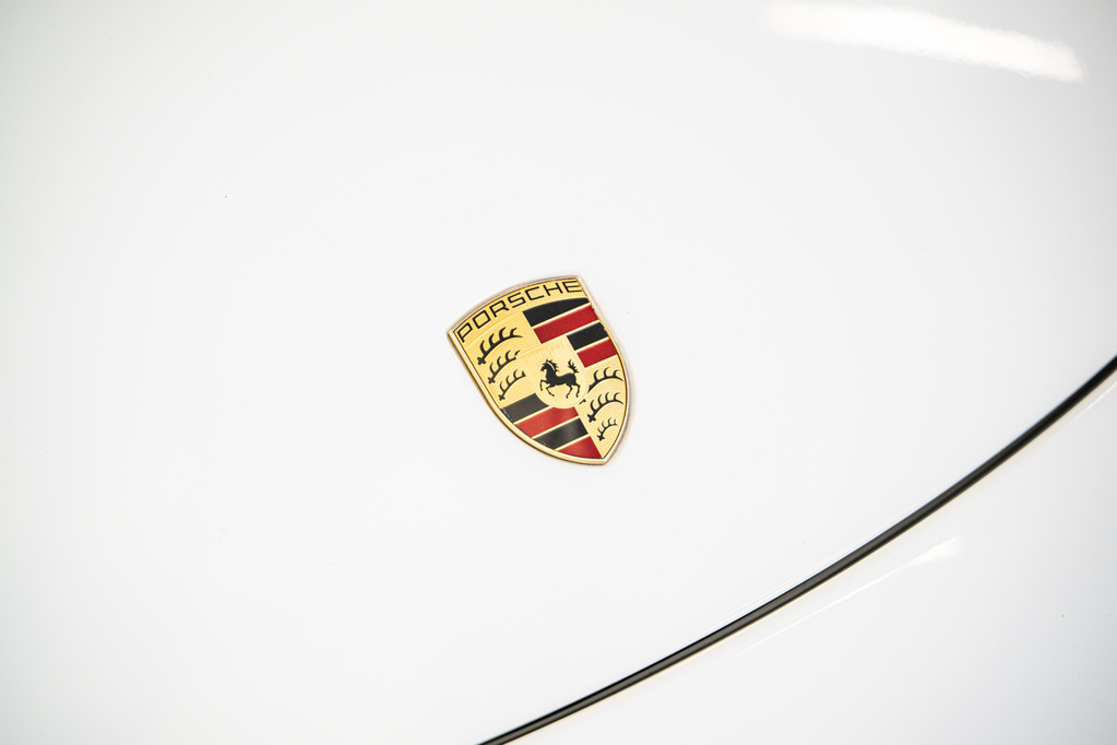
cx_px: 558
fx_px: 2327
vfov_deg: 18.2
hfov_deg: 27.0
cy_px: 372
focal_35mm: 75
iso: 400
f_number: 2.8
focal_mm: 75
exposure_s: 1/125
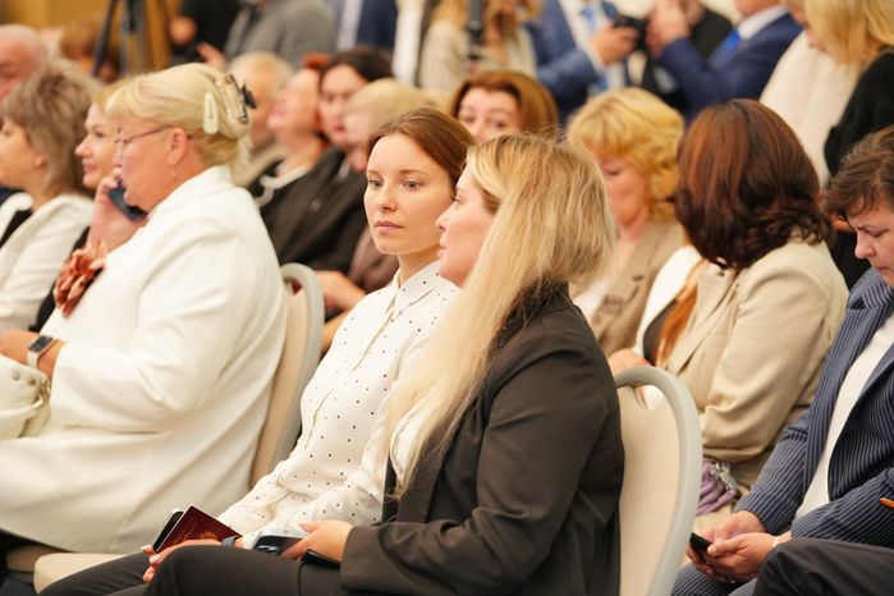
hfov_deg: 15.4
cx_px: 447
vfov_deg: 10.3
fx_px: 3303
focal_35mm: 133
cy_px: 298
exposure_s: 1/250
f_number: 4
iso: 2000
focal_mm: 133
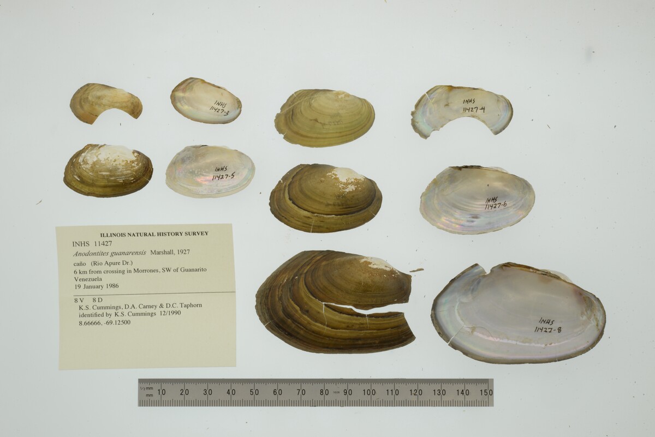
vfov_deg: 22.6
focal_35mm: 60
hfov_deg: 33.4
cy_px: 218
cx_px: 328
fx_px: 1092
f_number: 32
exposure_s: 1/10
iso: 100
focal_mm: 60
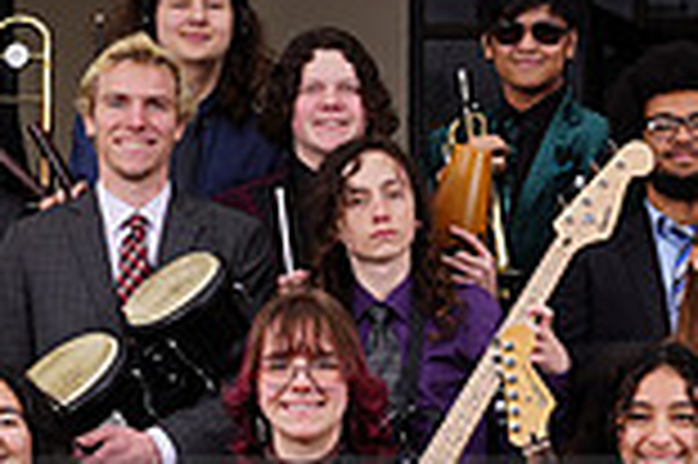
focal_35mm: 135
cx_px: 545
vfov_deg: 10.0
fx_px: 2615
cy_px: 516
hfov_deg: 15.1
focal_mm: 36
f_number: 8
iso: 100
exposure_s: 1/200
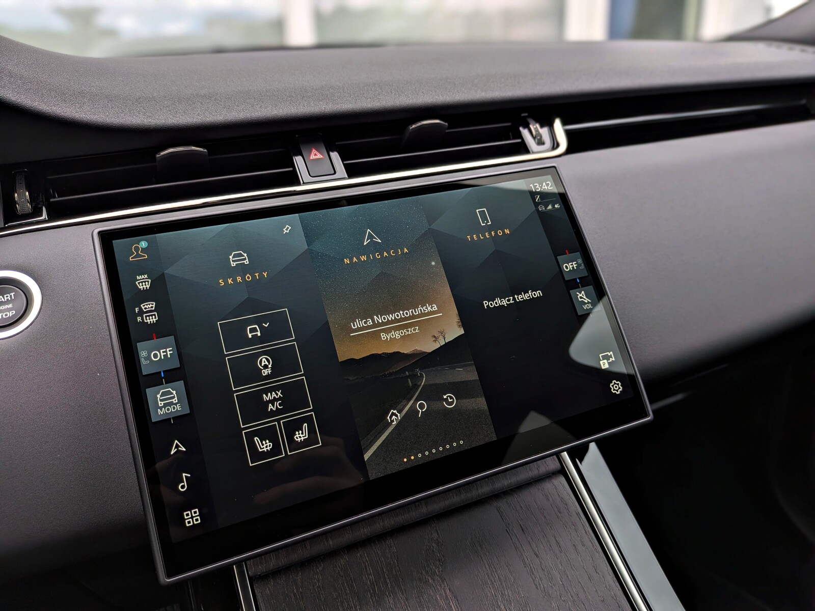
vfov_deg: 56.8
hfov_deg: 71.6
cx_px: 408
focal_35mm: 24
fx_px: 565
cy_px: 306
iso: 33
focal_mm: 4.53
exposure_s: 1/130
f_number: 1.7
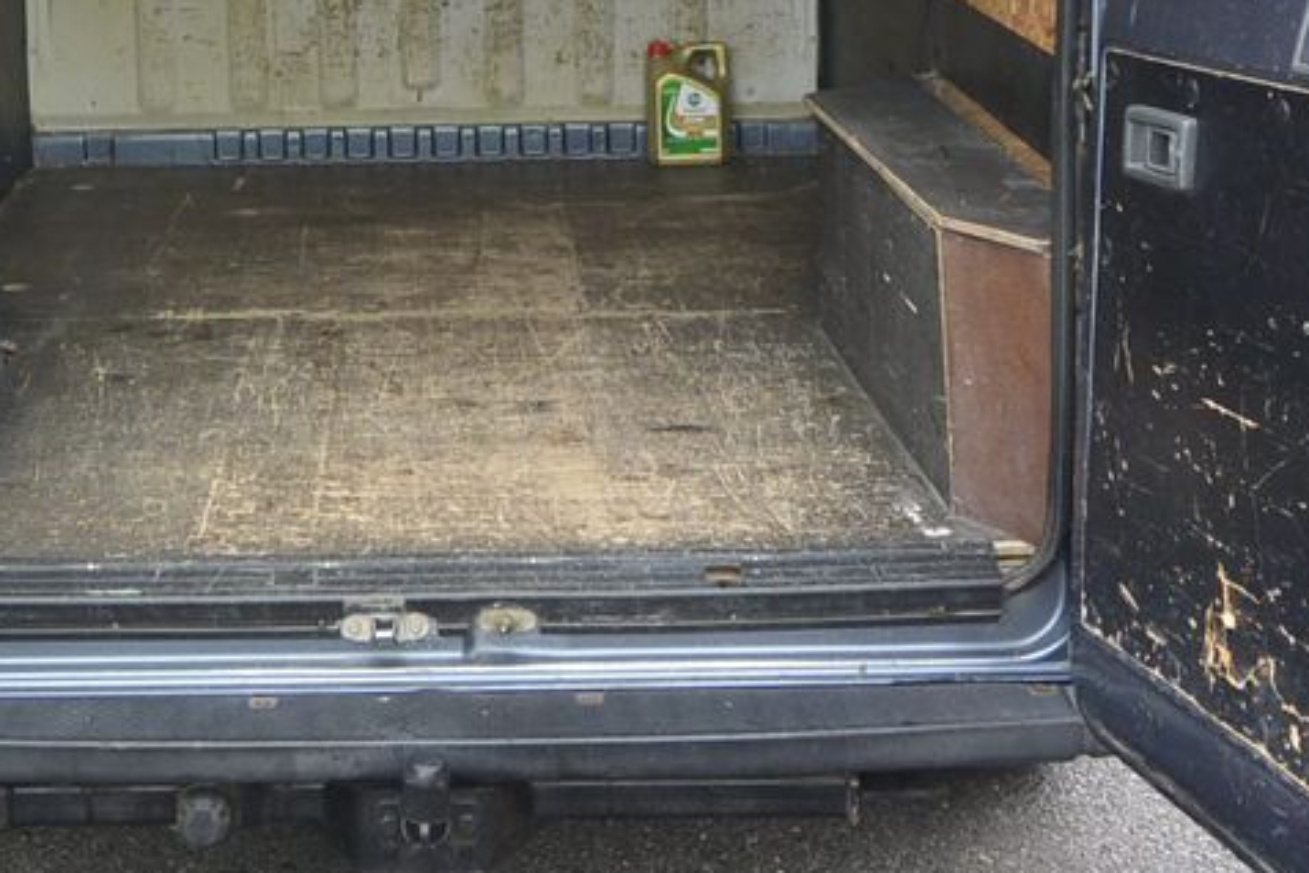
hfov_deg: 27.4
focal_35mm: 73
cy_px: 7
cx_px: 384
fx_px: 2654
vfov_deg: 18.2
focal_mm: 12.7
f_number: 3.8
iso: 160
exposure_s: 1/160
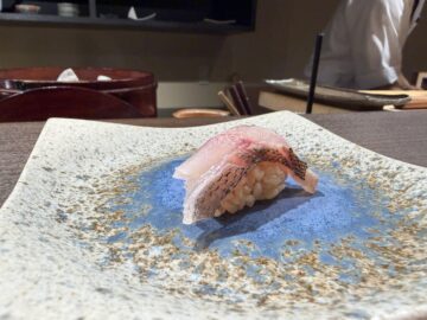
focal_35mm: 24
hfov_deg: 71.6
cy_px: 160
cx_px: 214
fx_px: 296
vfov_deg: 56.8
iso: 250
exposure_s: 1/120
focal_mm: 2.22
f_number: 2.2
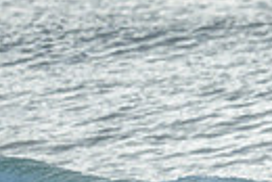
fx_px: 26950
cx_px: 488
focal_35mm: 3563
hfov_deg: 0.6
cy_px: 321
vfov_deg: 0.4
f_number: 6.3
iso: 800
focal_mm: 800
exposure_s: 1/2500
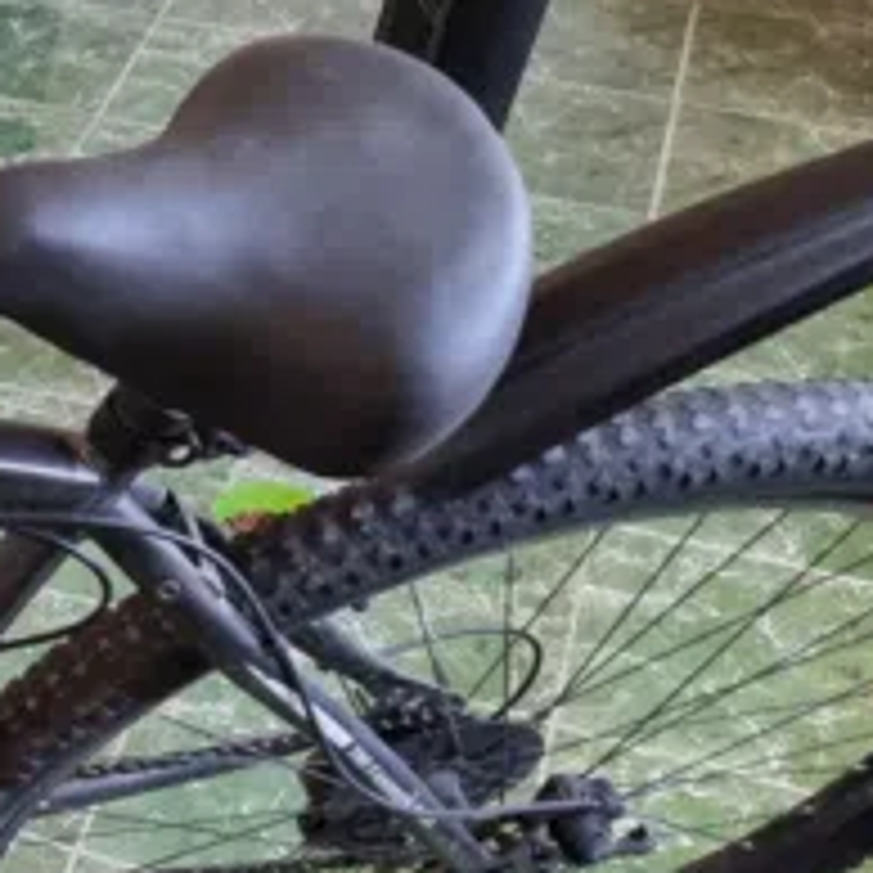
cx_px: -468
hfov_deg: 20.7
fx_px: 1997
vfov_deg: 24.1
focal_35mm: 70
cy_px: 752
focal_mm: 6.7
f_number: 1.8
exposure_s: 1/50
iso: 800
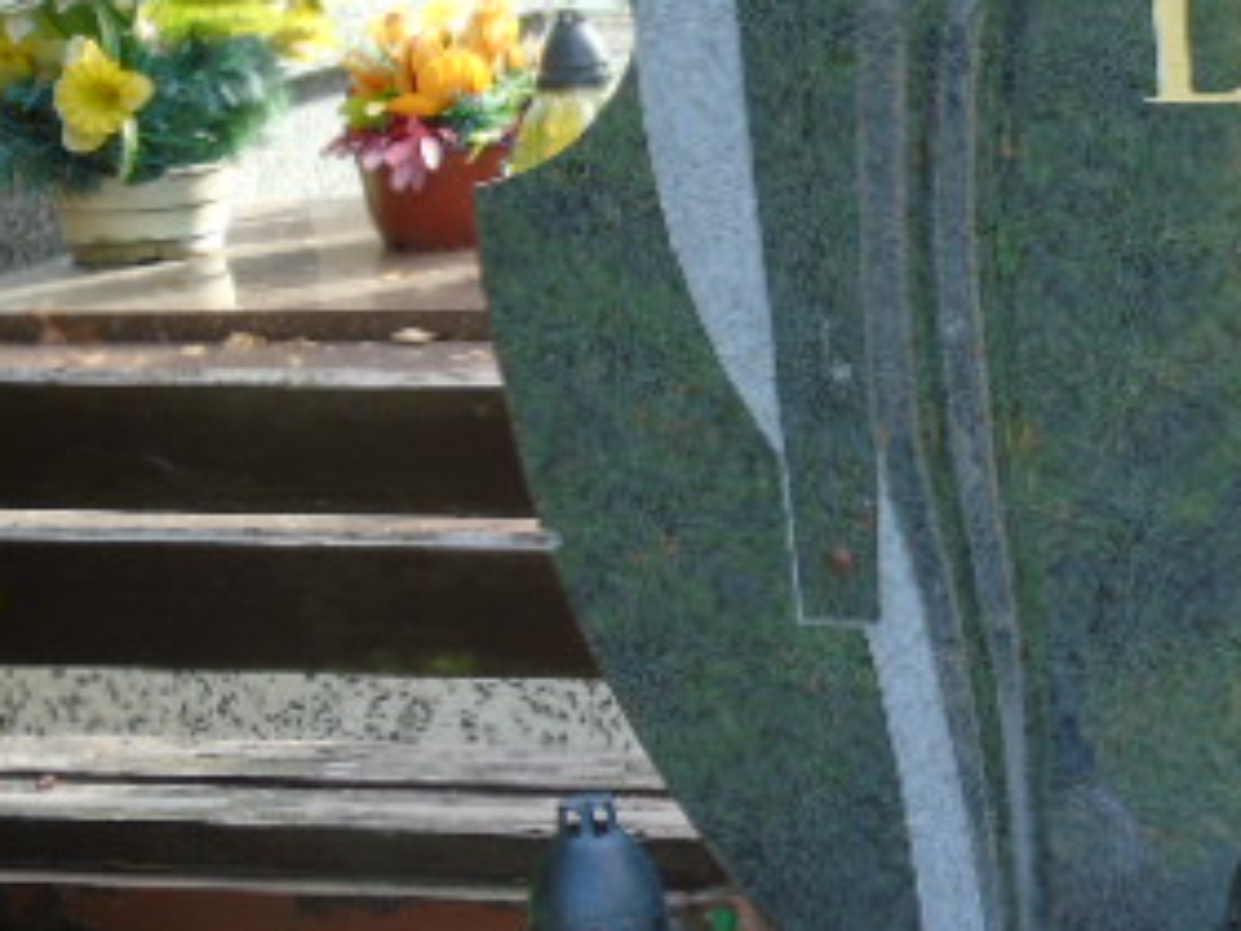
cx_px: 1272
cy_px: 528
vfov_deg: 6.0
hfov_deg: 8.0
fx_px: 8855
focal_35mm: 247
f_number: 4.4
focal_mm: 19
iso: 80
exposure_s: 1/50
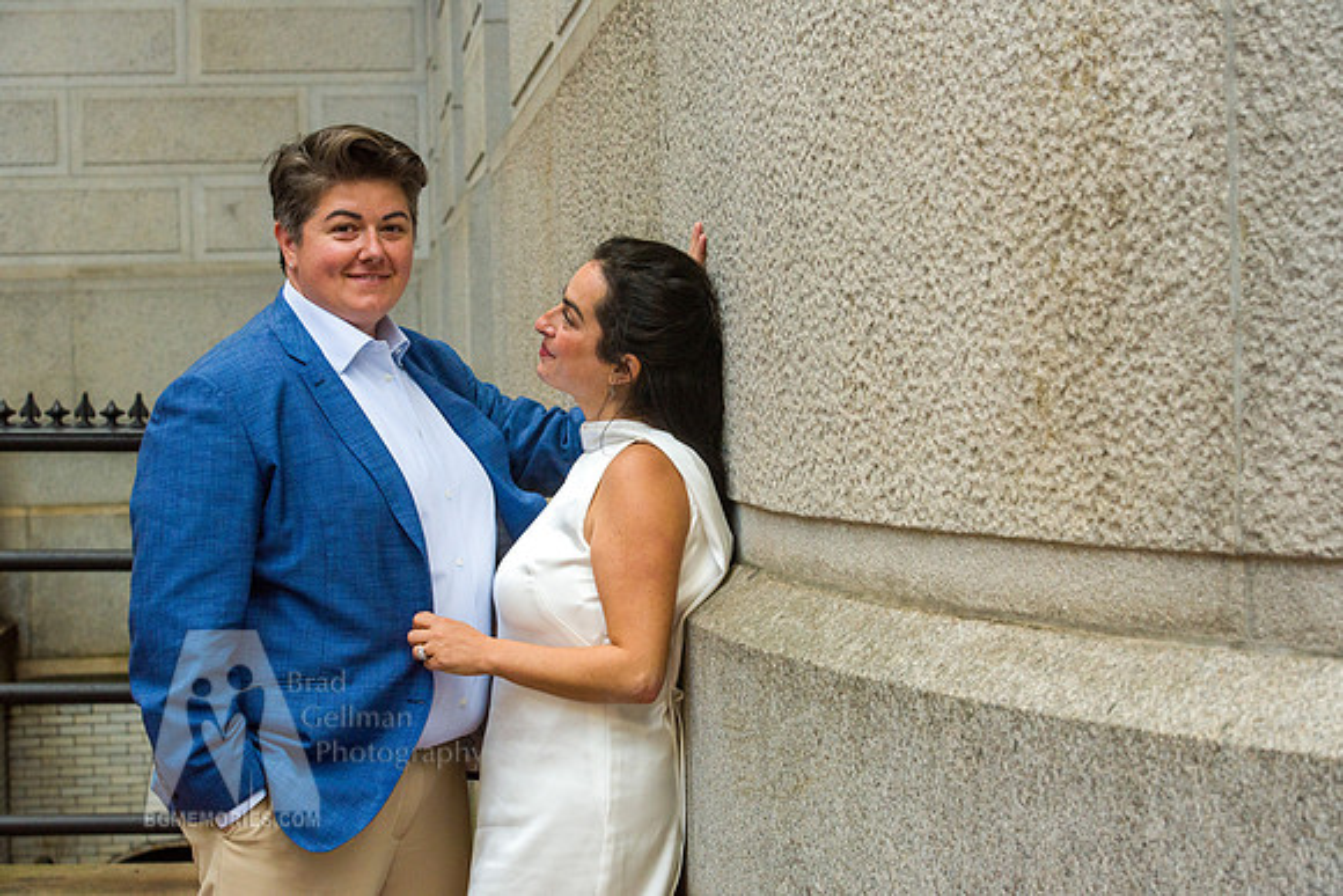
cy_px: 448
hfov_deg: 28.8
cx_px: 672
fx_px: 2612
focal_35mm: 70
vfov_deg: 19.5
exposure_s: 1/640
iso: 800
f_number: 6.3
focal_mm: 70
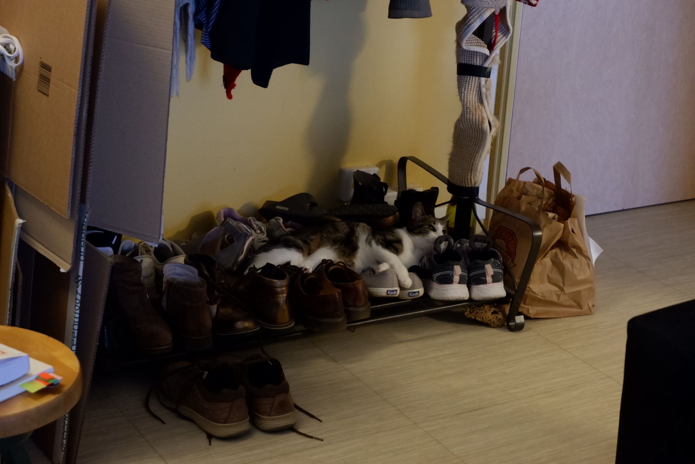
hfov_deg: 29.6
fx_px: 1313
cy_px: 232
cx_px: 348
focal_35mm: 68
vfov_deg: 20.0
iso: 3200
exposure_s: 1/13
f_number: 5.6
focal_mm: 45
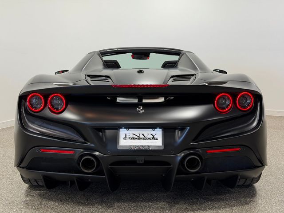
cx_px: 142
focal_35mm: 48
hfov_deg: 39.7
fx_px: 394
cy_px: 106
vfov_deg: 30.3
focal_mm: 6.76
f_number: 1.78
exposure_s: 1/167
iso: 50
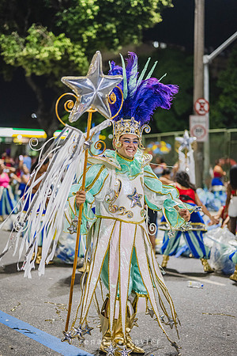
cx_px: 118
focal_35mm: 50
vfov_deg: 39.6
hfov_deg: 27.0
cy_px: 178
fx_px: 494
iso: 2000
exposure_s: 1/250
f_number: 1.2
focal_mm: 50
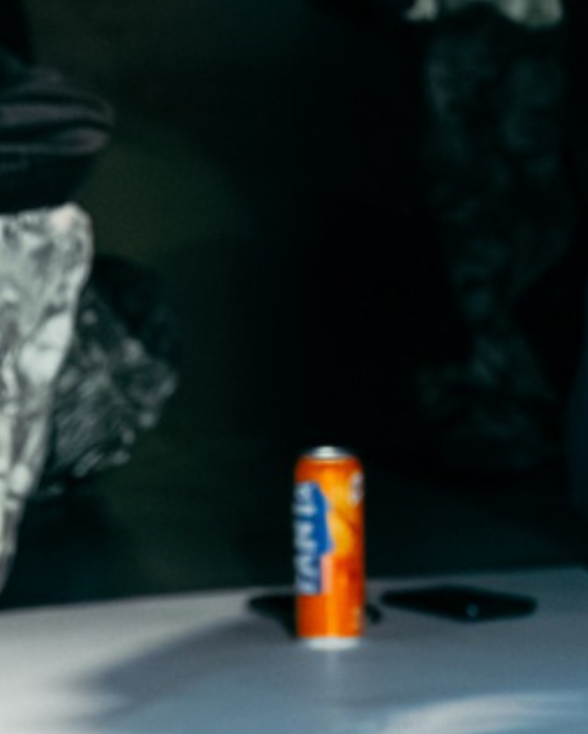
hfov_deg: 3.9
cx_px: 762
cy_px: -29
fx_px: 8563
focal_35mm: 394
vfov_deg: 4.9
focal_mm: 52
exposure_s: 1/320
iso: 1600
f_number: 2.8
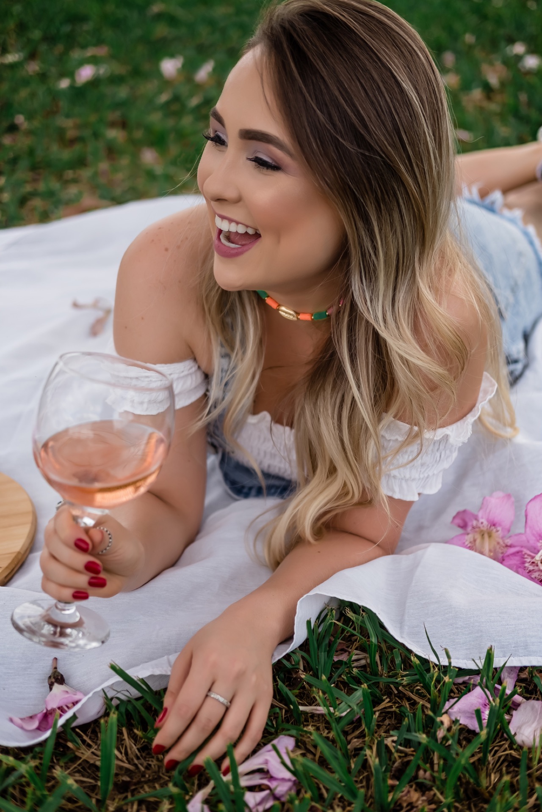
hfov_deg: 25.5
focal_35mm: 53
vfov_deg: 37.5
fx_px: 1197
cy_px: 406
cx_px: 271
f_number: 2
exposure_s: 1/1000
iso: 200
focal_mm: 35
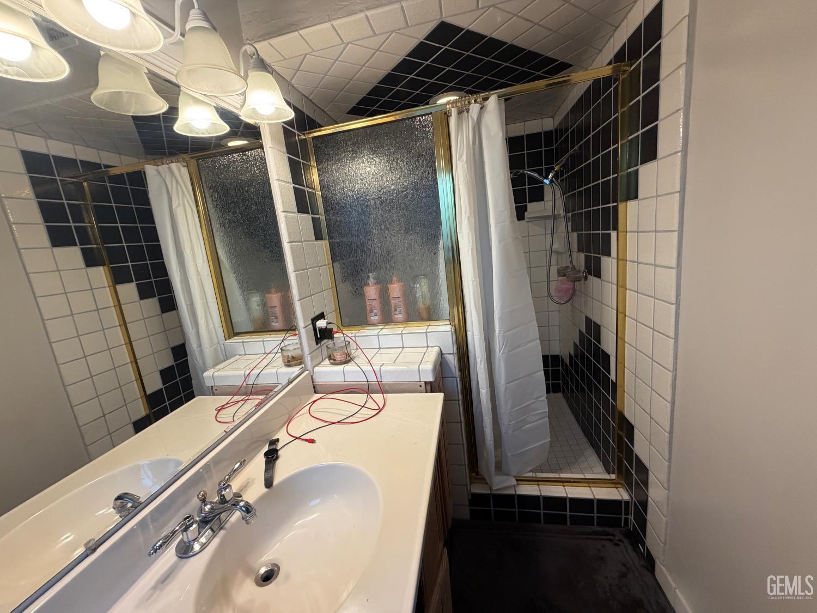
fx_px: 330
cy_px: 306
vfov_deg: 85.7
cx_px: 408
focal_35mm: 14
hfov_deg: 102.1
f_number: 2.2
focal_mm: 2.22
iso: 320
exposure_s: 1/120
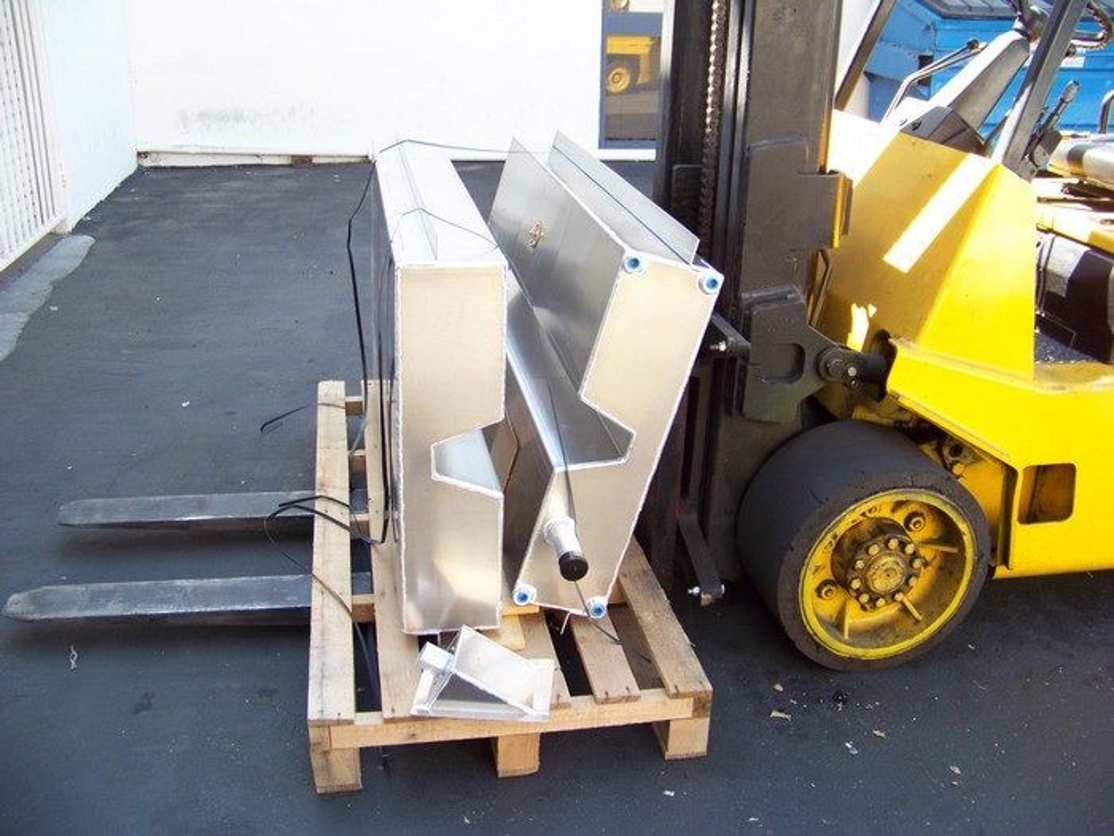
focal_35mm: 36
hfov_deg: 51.4
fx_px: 1159
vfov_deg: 39.7
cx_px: 557
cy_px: 418
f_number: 2.8
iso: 72
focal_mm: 5.85
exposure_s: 1/100
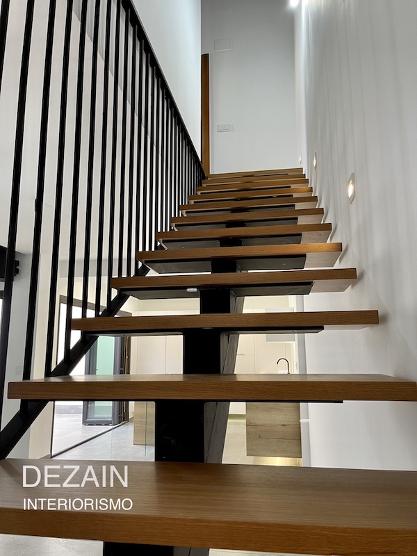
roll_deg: +0.5
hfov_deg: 53.1
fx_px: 418
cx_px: 208
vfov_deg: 67.3
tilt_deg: +10.1
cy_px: 278
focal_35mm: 26
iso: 64
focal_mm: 5.1
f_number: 1.6
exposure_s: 1/50
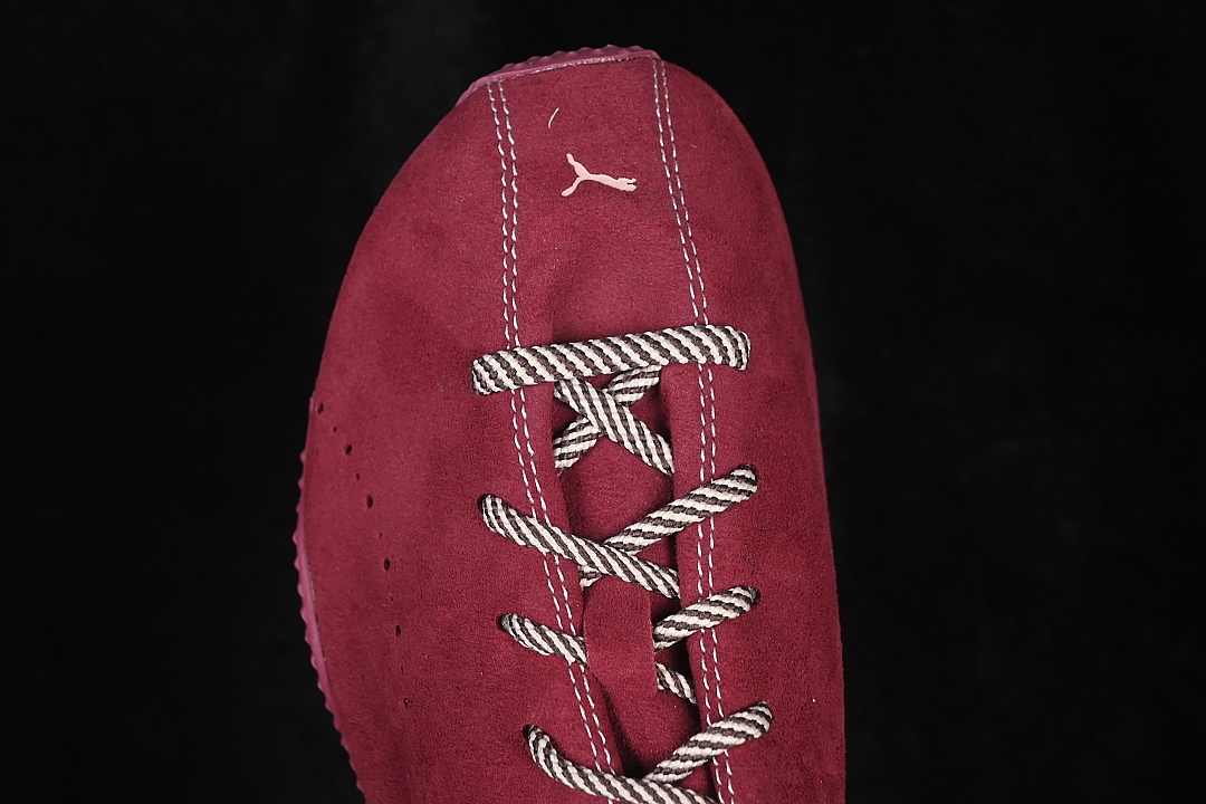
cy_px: 402
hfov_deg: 27.0
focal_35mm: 75
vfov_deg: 18.2
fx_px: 2512
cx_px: 603
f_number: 7.1
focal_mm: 50
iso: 160
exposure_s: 1/80
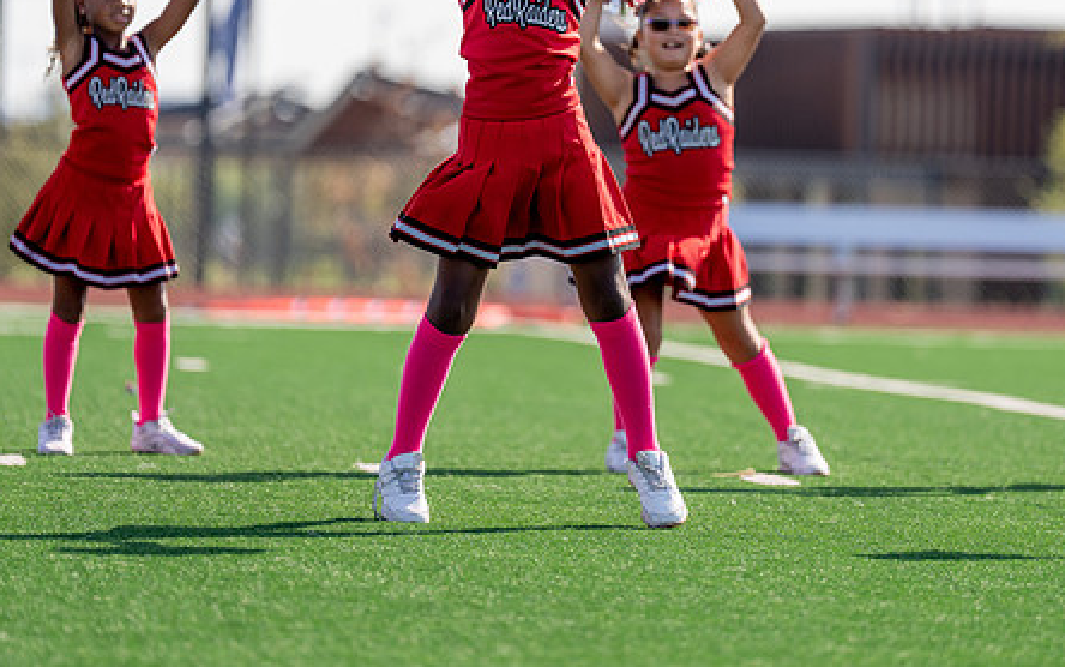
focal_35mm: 285
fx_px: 8276
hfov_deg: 7.4
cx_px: 607
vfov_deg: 4.6
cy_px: 175
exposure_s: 1/1250
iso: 100
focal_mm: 200
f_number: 2.8
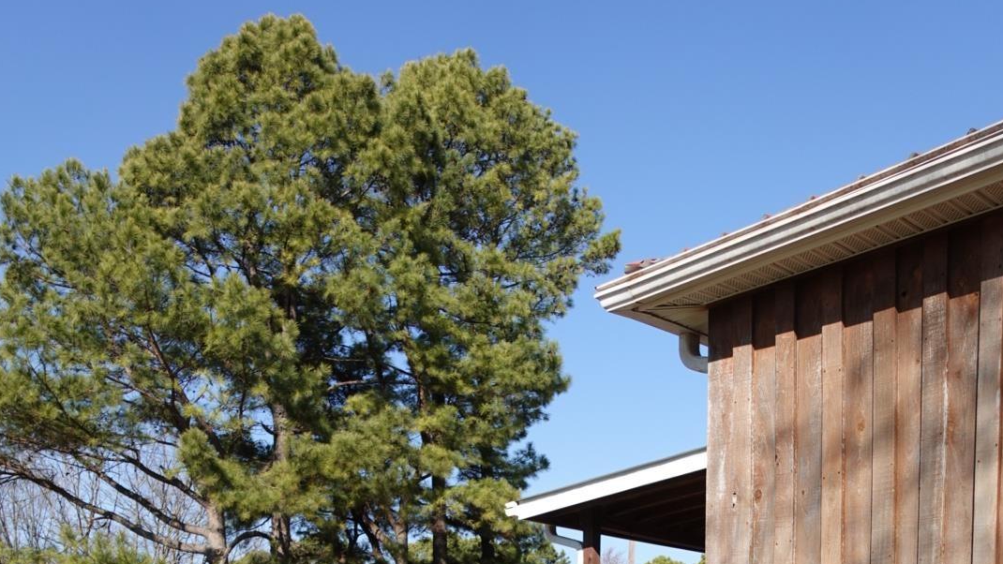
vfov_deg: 26.7
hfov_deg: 52.8
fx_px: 1011
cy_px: 720
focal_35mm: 38
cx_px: 502
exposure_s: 1/200
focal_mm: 9.4
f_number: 2.5
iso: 125
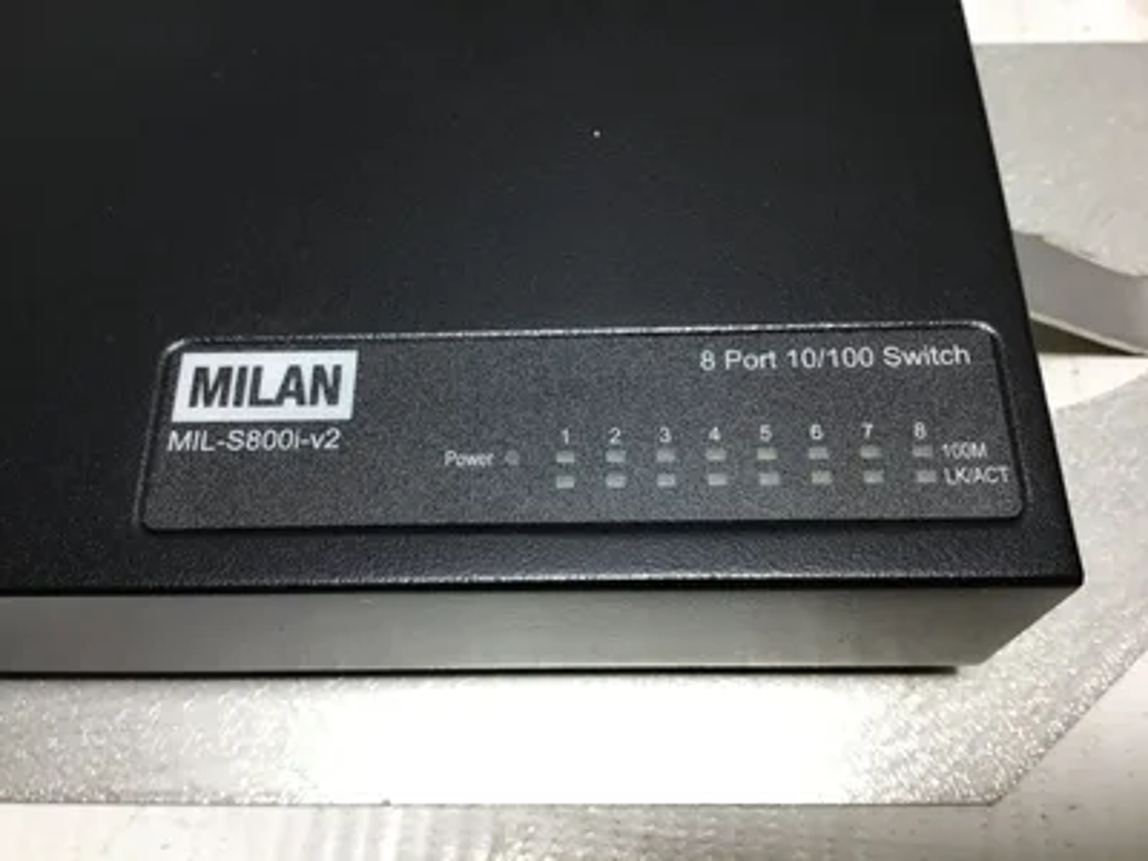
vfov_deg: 45.4
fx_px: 1028
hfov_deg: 58.4
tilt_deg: -65.2
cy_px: 430
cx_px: 574
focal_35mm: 31
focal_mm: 3.3
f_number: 2.4
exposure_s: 1/120
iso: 50
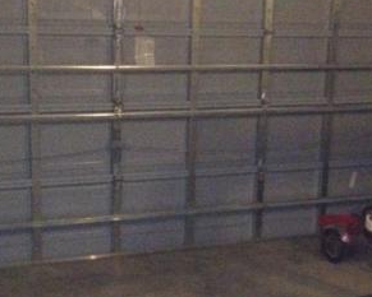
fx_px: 1035
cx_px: 216
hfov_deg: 20.4
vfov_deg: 16.2
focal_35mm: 94
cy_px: 269
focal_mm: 4.28
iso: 800
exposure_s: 1/16
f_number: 2.4
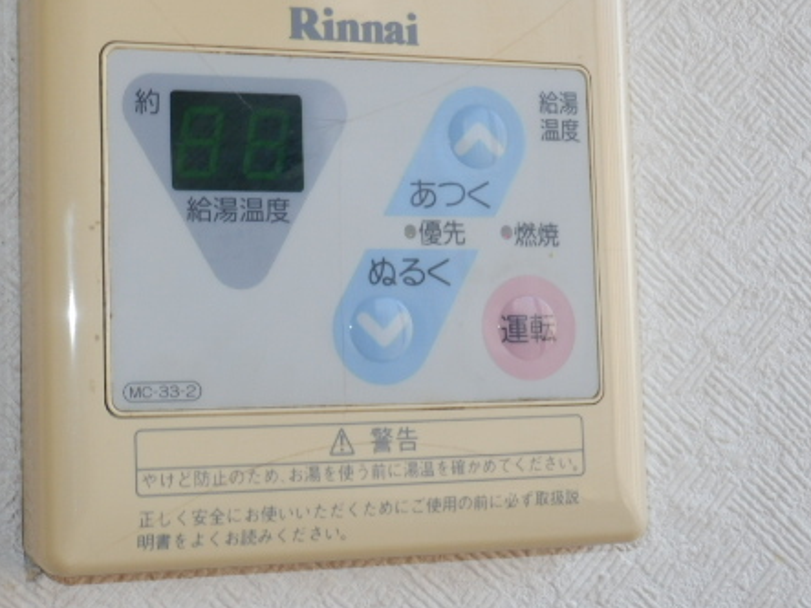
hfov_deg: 21.5
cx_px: 311
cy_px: 233
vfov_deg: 16.2
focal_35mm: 91
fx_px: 2131
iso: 200
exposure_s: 1/50
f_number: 4.6
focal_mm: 11.1
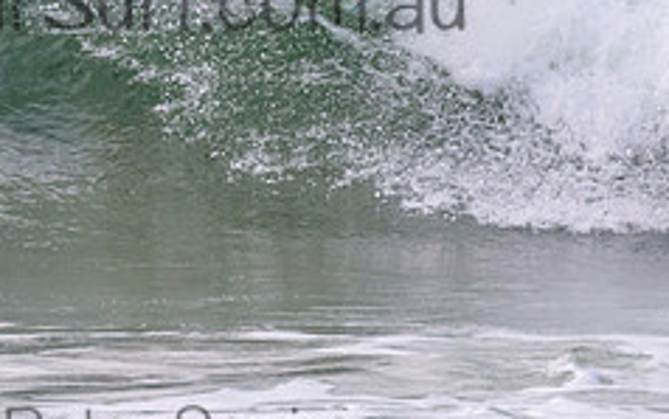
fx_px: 36281
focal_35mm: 1989
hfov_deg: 1.1
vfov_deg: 0.7
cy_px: -35
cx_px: 169
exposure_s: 1/2000
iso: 1800
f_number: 11
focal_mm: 800
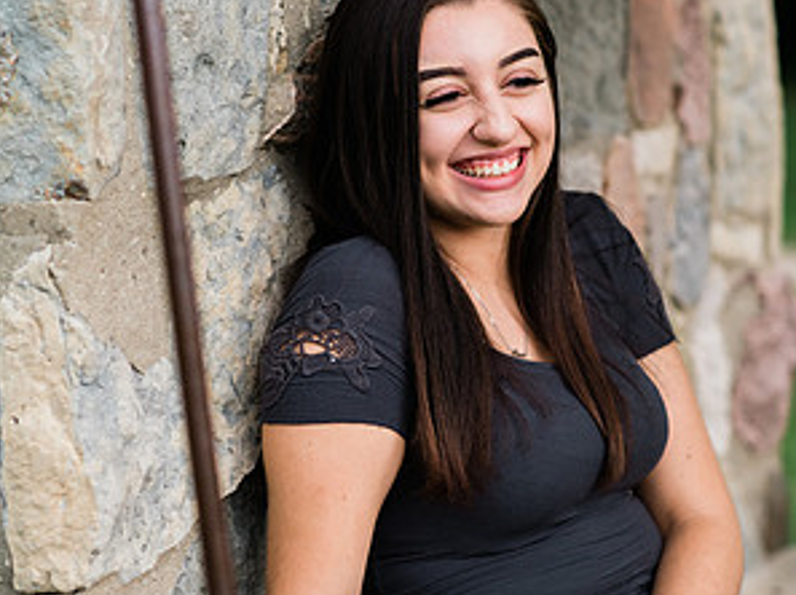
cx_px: 399
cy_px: 292
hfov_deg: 15.9
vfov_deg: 11.9
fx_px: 2848
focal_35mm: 124
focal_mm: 85
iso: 400
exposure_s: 1/200
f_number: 2.8
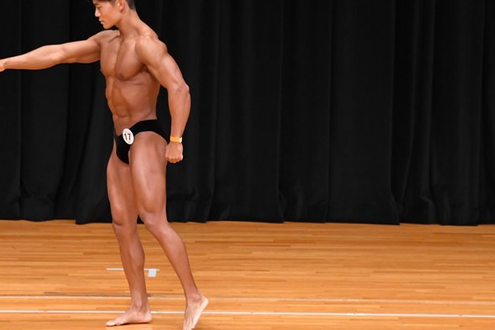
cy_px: 138
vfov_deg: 3.9
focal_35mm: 348
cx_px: 183
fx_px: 4782
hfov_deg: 5.9
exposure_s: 1/400
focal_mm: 180
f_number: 5.6
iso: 4000
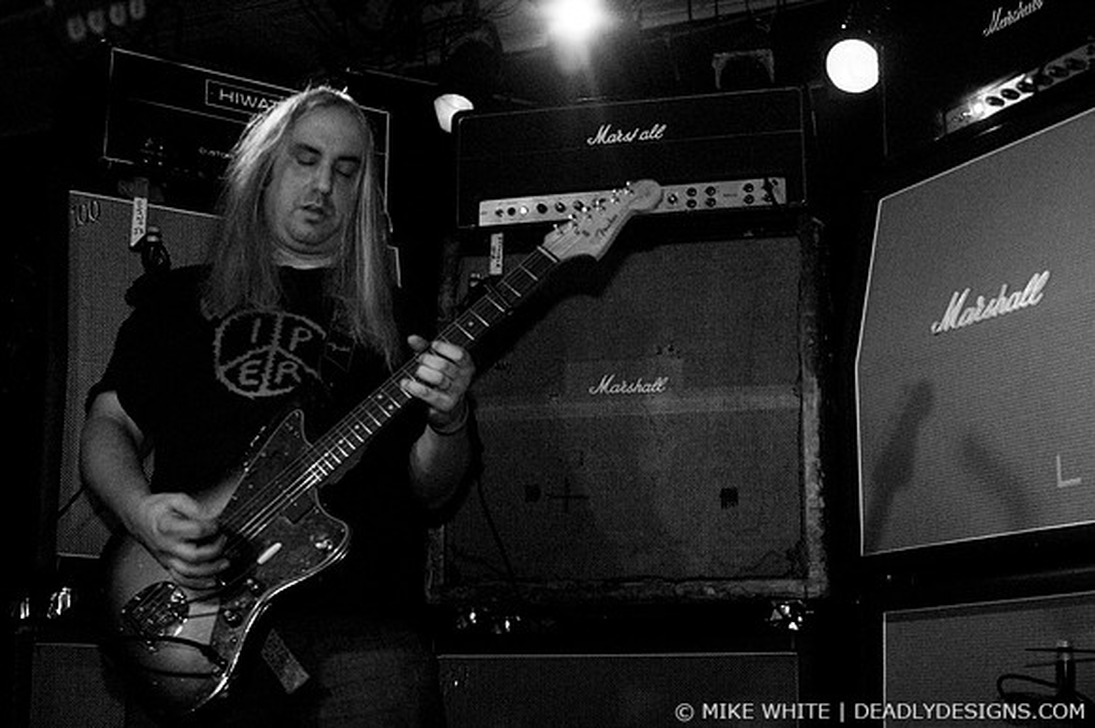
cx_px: 548
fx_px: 1596
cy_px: 364
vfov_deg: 25.7
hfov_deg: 37.9
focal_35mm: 52
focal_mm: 35
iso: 800
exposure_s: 1/40
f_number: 2.8
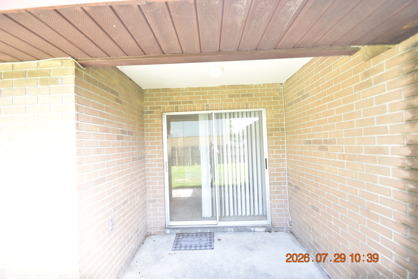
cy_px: 140
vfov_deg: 77.3
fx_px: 174
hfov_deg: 100.4
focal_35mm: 15
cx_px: 209
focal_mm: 10
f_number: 4.8
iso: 400
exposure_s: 1/90
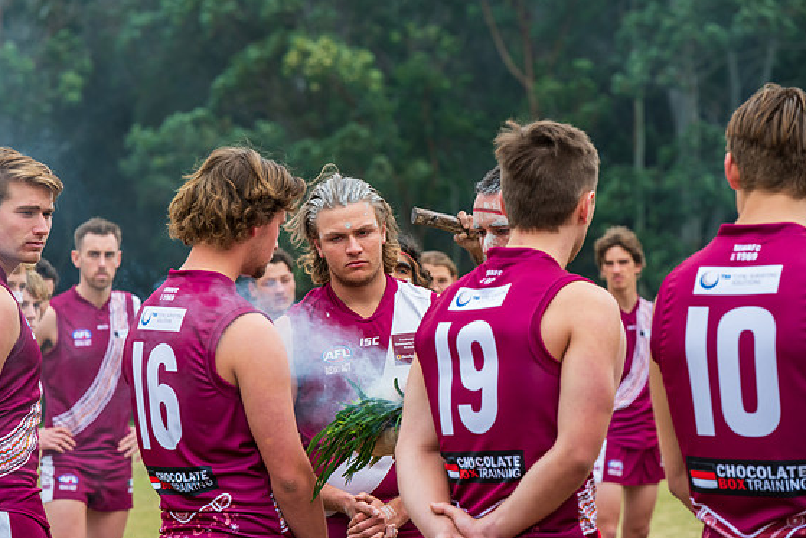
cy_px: 262
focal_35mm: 192
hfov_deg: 10.7
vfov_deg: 7.2
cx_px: 392
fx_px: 4300
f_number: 7.1
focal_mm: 185
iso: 560
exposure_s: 1/200
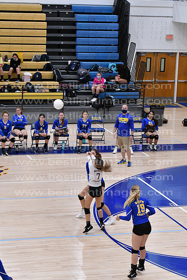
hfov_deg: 13.0
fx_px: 818
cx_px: 94
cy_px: 140
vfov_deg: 19.5
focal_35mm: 105
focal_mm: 70
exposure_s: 1/1250
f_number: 3.2
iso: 6400
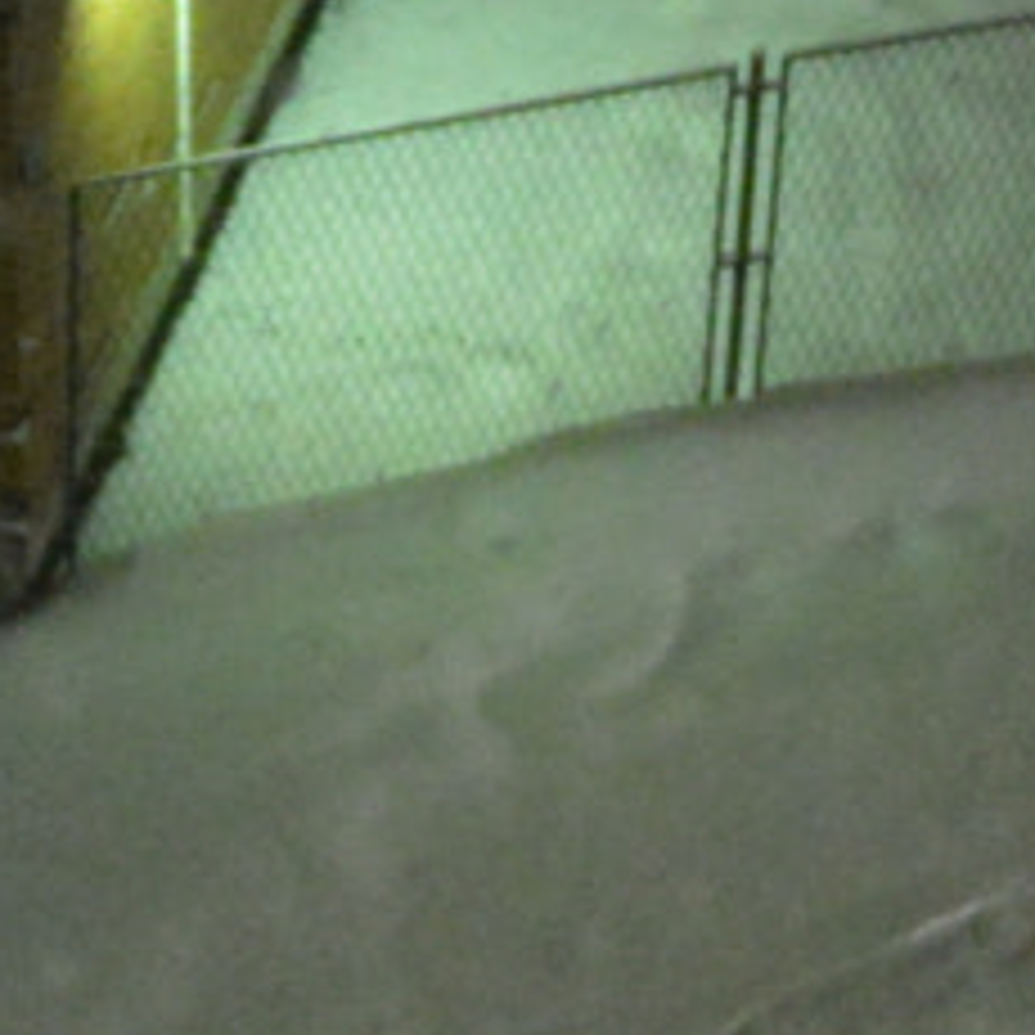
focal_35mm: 249
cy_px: 1674
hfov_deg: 7.0
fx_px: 8423
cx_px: 738
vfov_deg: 6.9
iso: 3200
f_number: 3.5
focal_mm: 22
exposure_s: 1/60
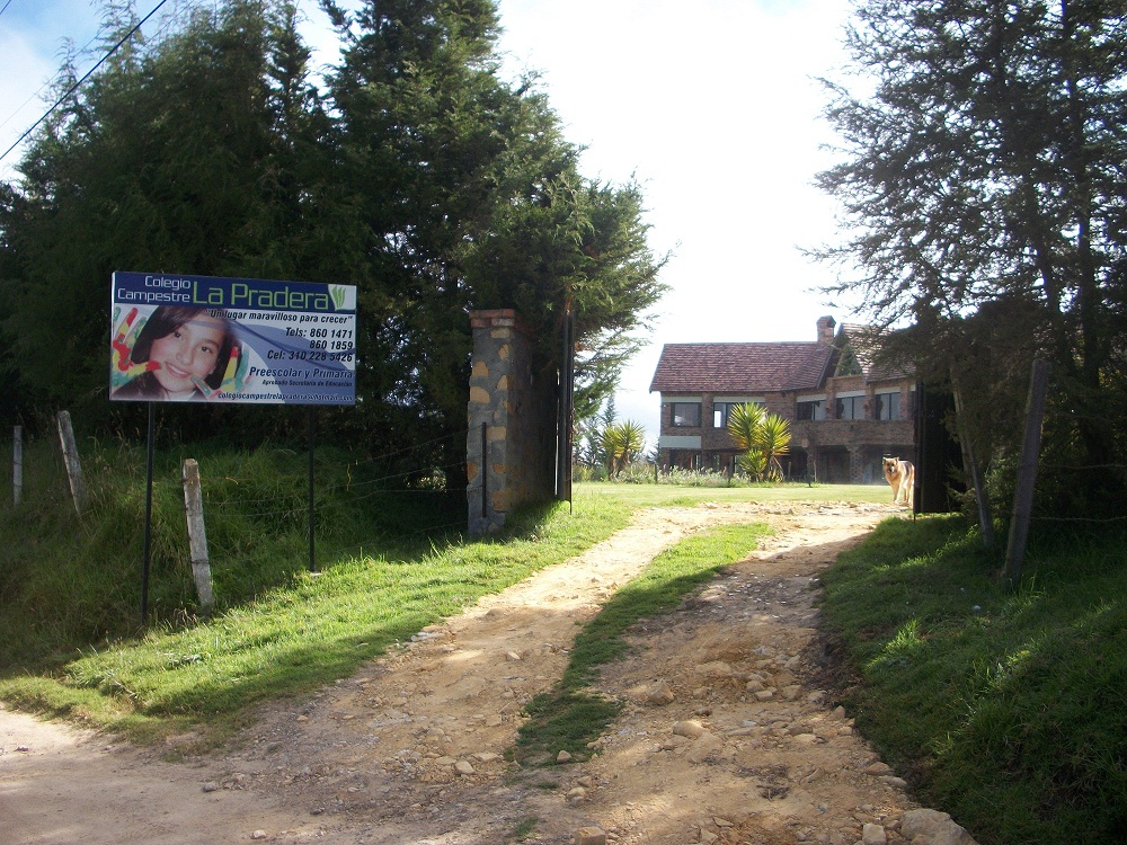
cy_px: 422
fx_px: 1140
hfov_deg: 52.6
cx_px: 564
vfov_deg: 40.7
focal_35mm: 35
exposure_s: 1/500
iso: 80
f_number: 3.1
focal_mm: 6.3
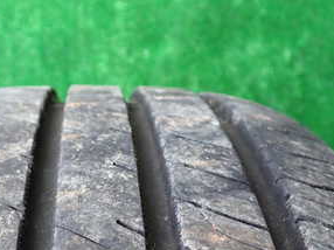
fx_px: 607
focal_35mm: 63
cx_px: 95
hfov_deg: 30.4
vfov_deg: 22.9
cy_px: 197
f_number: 2.3
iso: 125
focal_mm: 5.4
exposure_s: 1/125
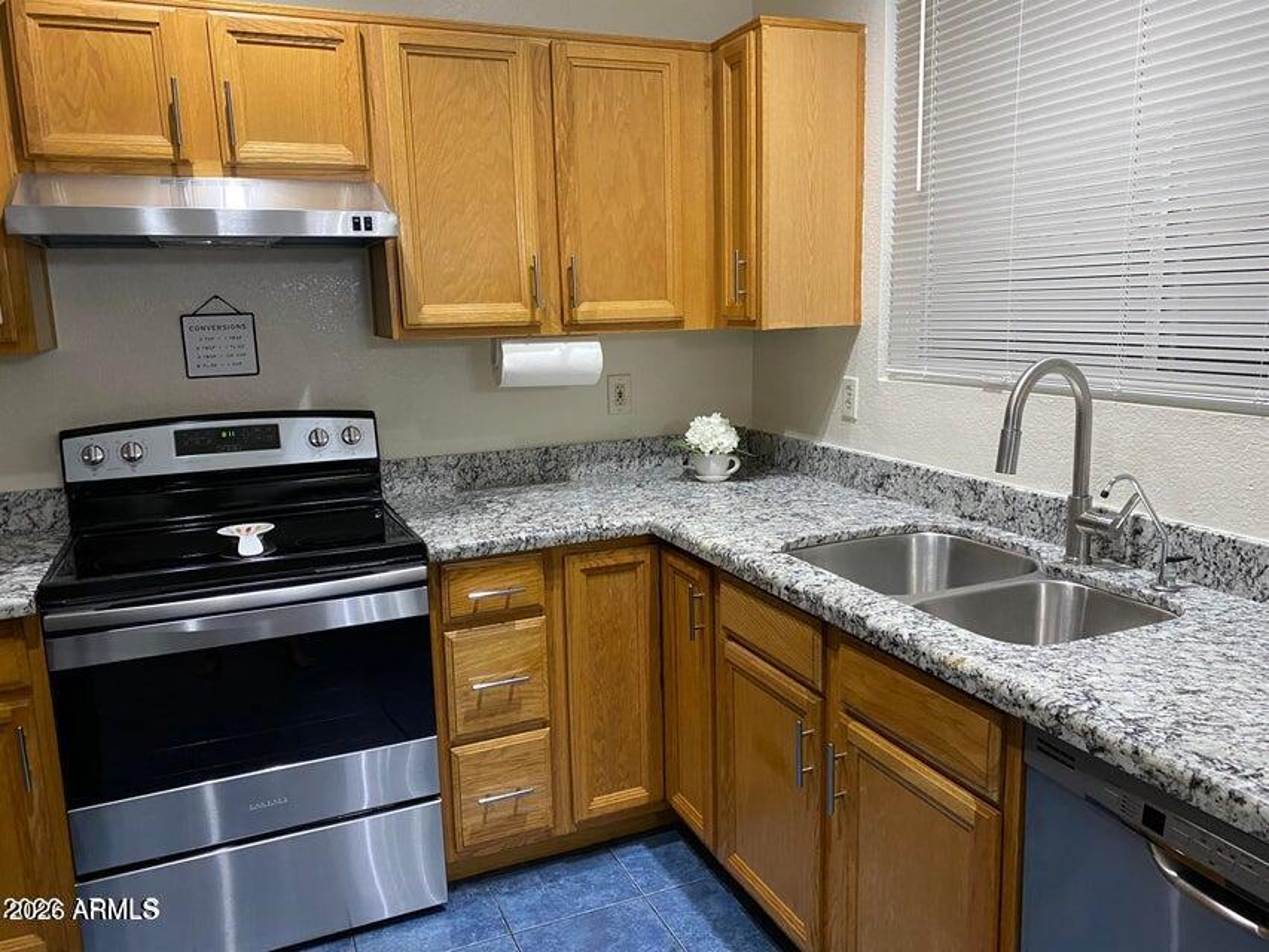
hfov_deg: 67.3
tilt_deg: -10.4
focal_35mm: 26
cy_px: 476
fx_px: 953
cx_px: 634
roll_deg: +1.2
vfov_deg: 53.1
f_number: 1.8
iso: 320
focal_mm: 4.25
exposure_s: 1/60
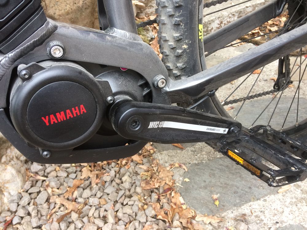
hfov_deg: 61.7
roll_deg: +6.8
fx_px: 257
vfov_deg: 48.2
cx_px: 154
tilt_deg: -32.2
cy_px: 115
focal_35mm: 29
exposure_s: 1/33
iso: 32
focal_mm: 4.15
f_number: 2.2
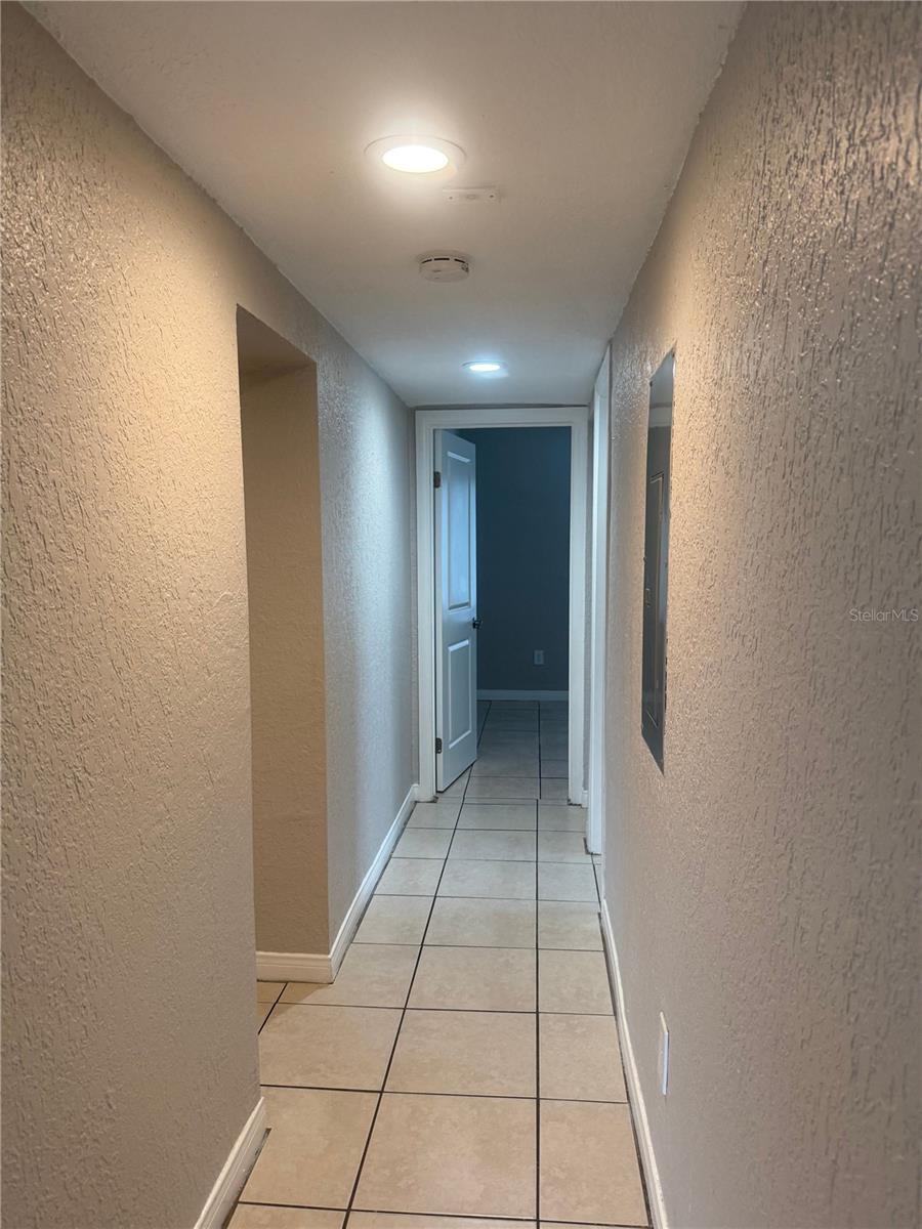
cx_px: 461
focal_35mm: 24
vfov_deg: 71.6
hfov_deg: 56.8
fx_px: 852
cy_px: 614
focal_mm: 6.76
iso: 200
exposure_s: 1/120
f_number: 1.78
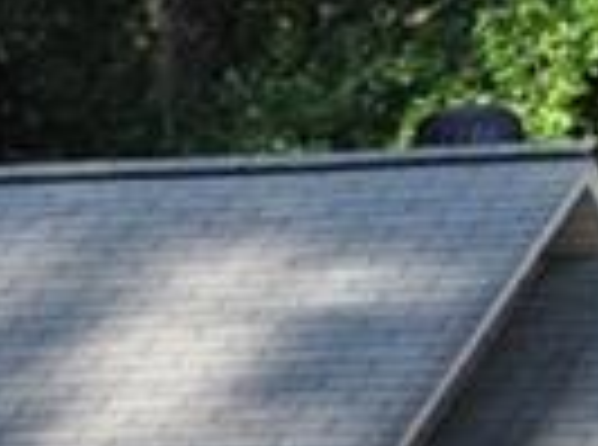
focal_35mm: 289
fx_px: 4979
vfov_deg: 5.0
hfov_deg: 6.7
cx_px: -531
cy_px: 872
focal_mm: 26
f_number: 10
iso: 200
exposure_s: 1/200
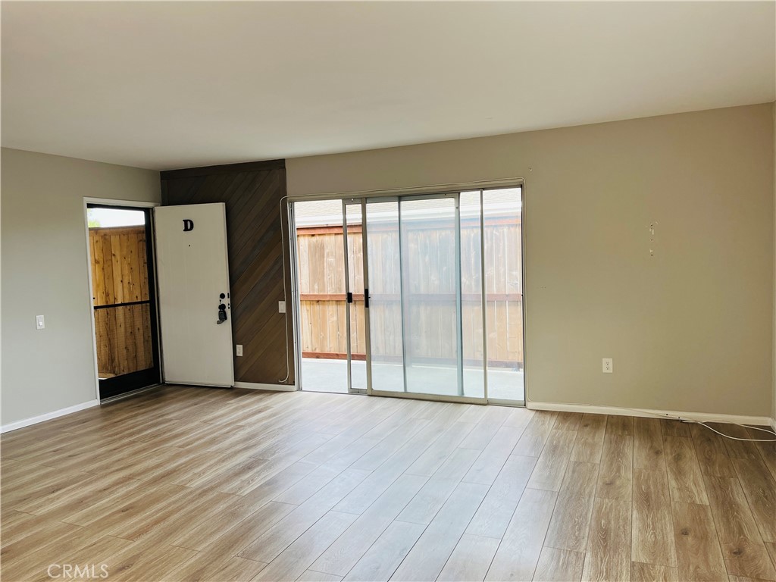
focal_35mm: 26
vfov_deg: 53.1
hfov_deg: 67.3
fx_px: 583
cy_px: 291
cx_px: 388
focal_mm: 5.1
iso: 64
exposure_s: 1/120
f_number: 1.6
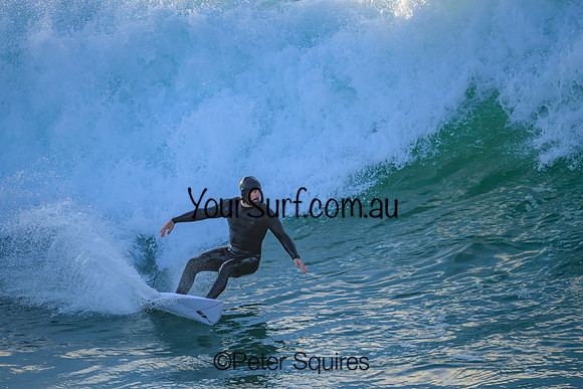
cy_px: 194
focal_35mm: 800
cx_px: 292
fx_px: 12958
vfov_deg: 1.7
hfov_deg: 2.6
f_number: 6.3
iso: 1400
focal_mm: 800
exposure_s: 1/2000
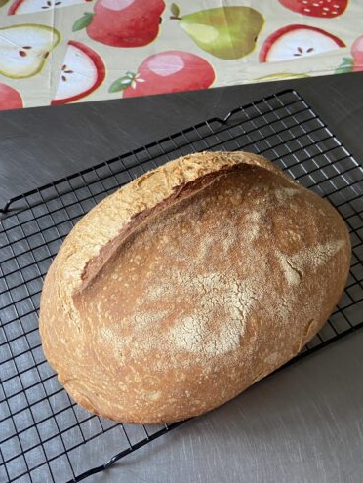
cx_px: 179
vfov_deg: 52.6
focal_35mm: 35
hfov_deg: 40.7
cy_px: 243
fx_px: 489
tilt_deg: -61.8
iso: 125
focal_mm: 4.25
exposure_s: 1/72
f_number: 1.8
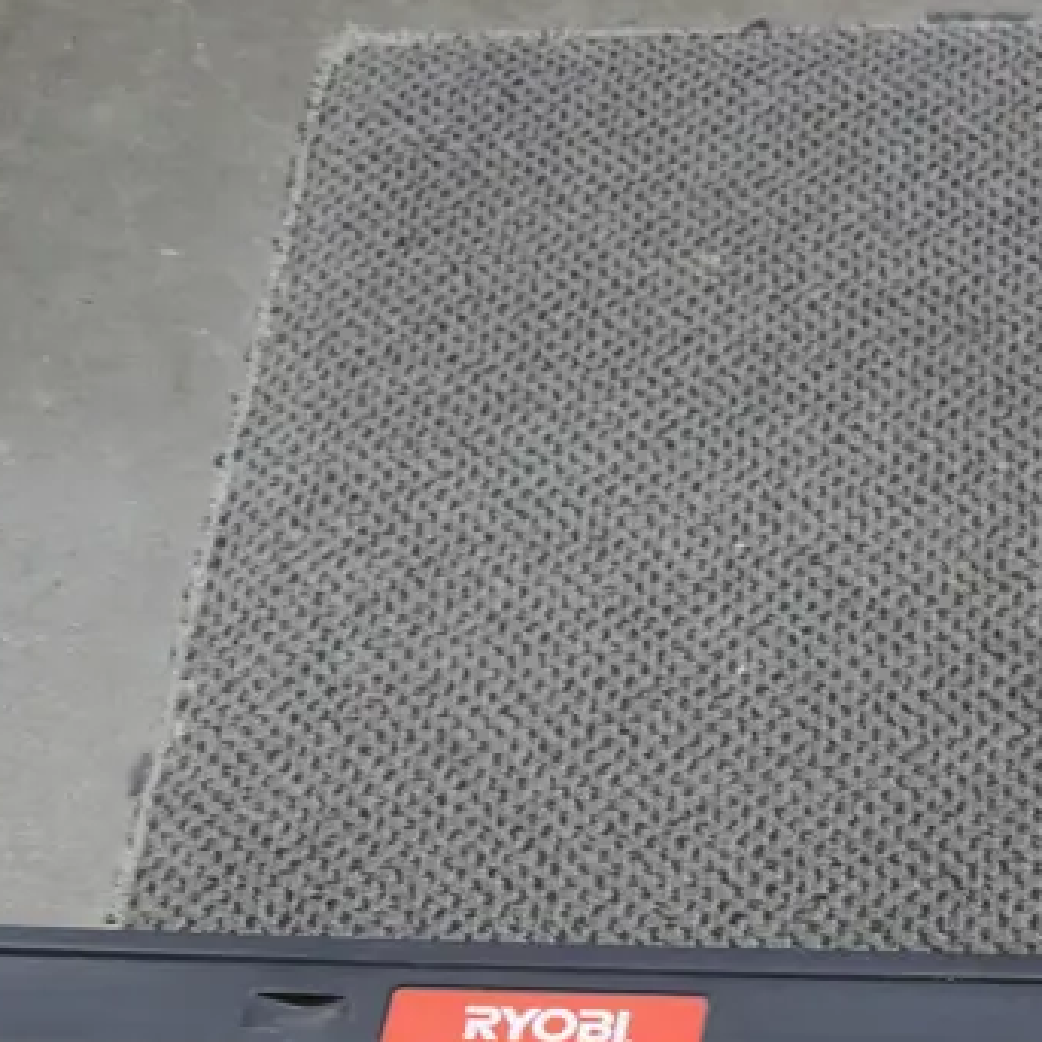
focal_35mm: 116
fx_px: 3951
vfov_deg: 14.8
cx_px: 1364
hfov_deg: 14.4
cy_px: 1010
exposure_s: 1/60
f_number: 4.7
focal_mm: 22
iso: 400
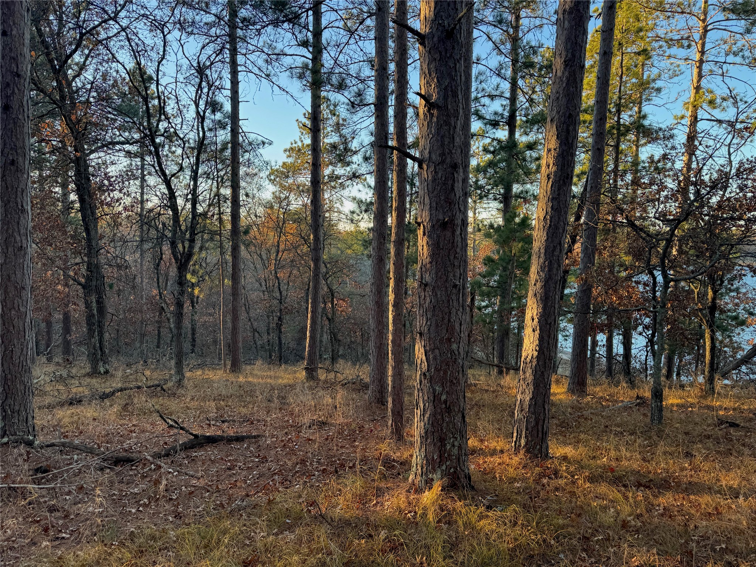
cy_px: 284
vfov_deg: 56.8
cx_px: 378
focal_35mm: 24
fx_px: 524
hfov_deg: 71.6
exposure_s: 1/171
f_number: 1.78
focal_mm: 6.76
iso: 80
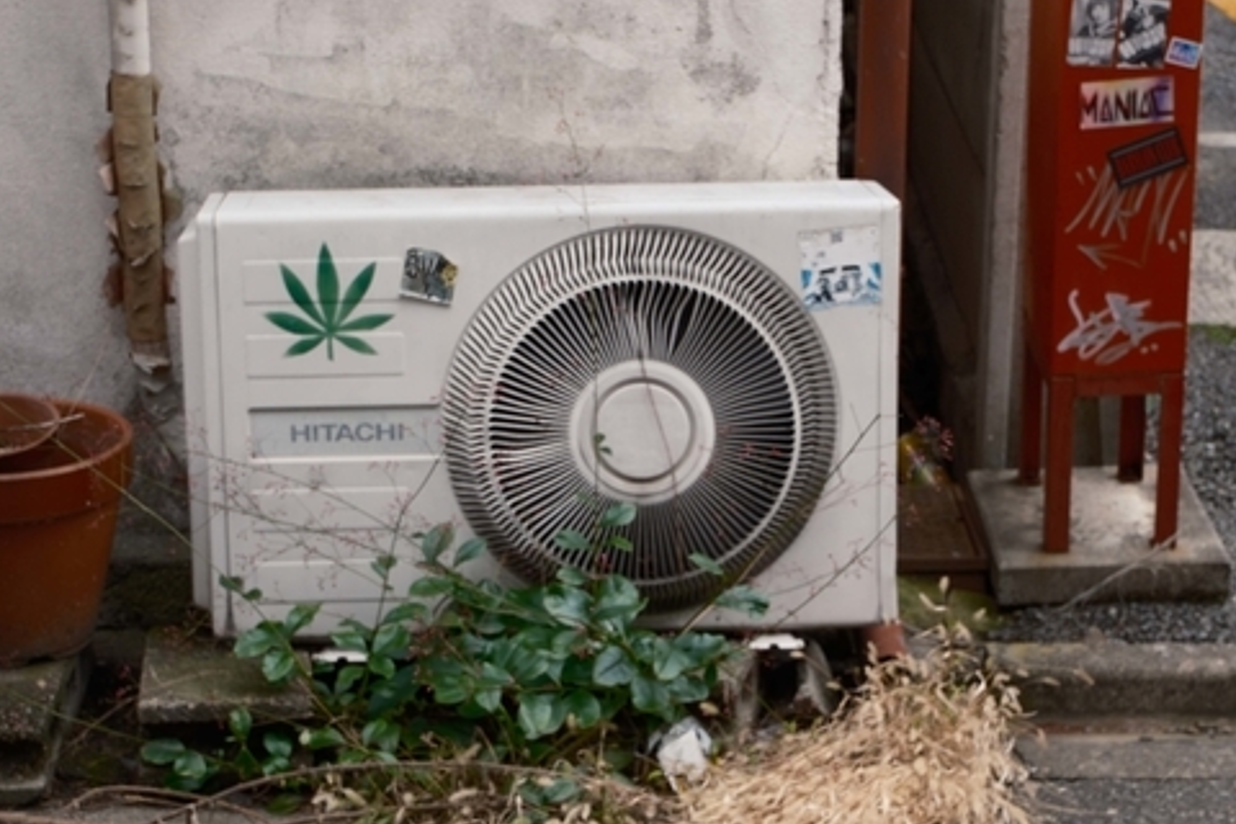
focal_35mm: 75
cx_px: 585
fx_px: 2575
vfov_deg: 18.2
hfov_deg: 27.0
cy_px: 359
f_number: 5.6
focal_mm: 30
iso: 400
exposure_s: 1/125
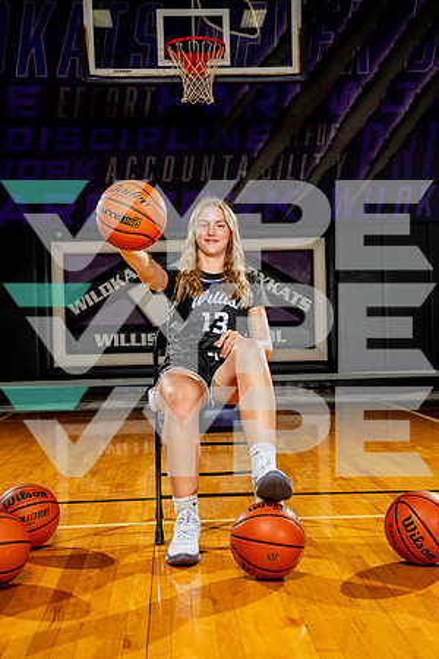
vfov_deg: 36.9
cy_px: 330
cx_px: 220
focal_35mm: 54
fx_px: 988
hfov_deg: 25.1
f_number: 5.6
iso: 320
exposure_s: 1/250
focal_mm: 54
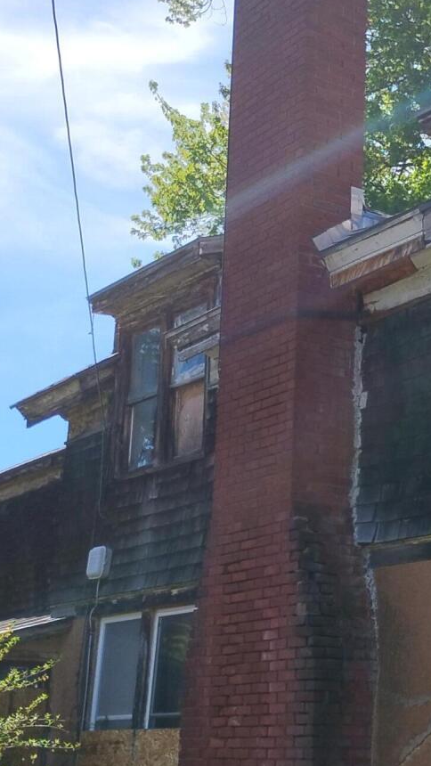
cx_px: 442
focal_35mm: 71
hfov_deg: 16.6
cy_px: 399
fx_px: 1442
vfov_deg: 29.7
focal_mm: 4.26
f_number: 1.8
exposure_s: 1/885
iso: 100
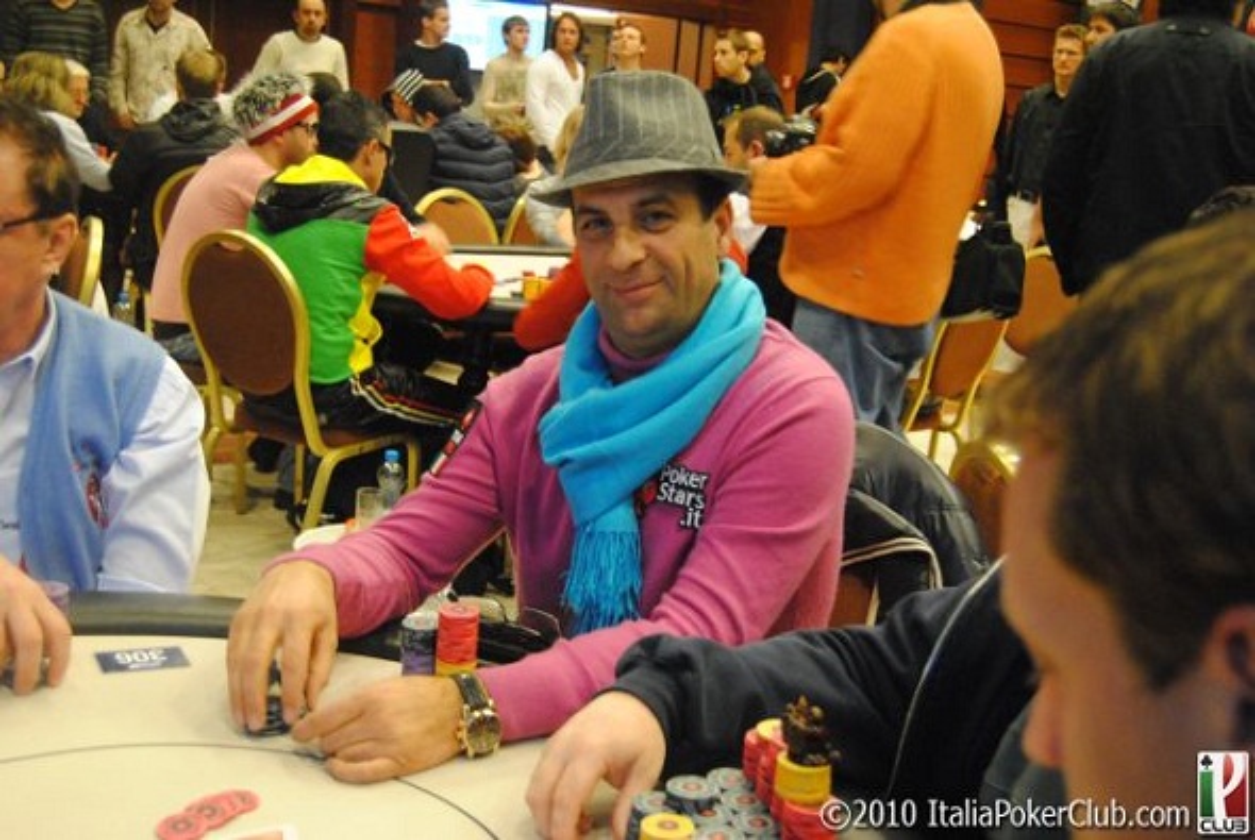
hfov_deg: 42.3
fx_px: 1623
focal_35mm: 46
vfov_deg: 29.0
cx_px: 628
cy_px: 420
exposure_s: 1/20
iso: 1600
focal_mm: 31
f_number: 4.2
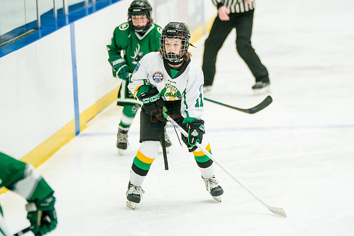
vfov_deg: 5.9
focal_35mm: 233
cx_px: 205
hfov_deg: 8.8
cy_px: 109
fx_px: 2294
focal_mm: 176
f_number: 3.2
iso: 3200
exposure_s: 1/1600
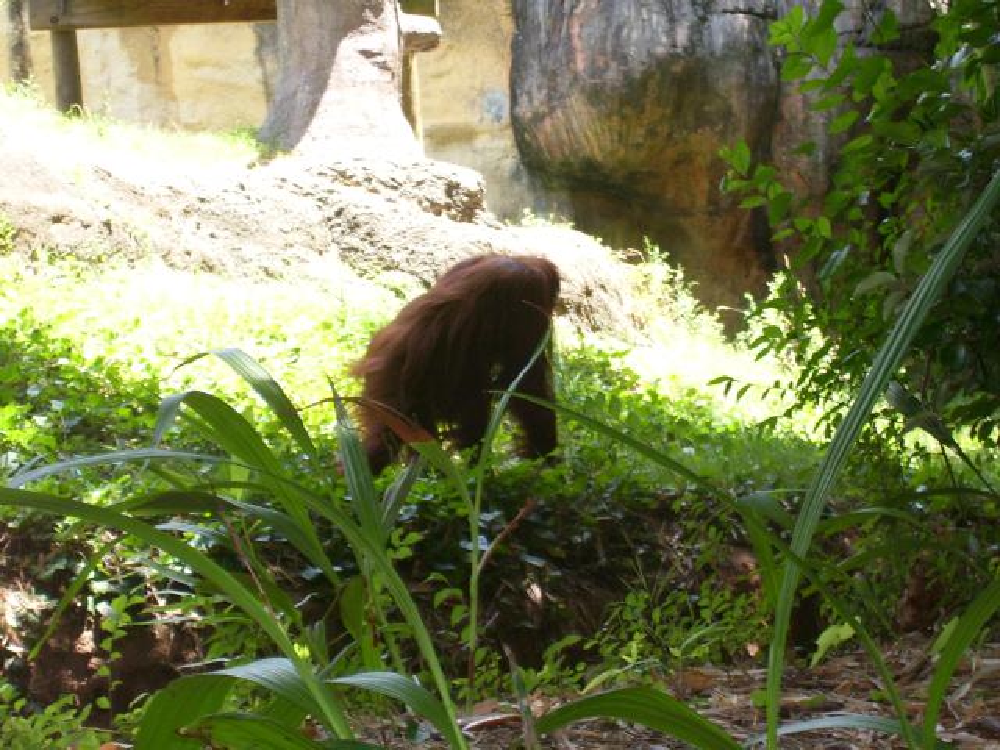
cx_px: 500
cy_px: 375
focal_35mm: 102
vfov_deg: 14.5
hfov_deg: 19.3
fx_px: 2947
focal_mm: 16.8
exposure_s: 1/90
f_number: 4.6
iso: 125
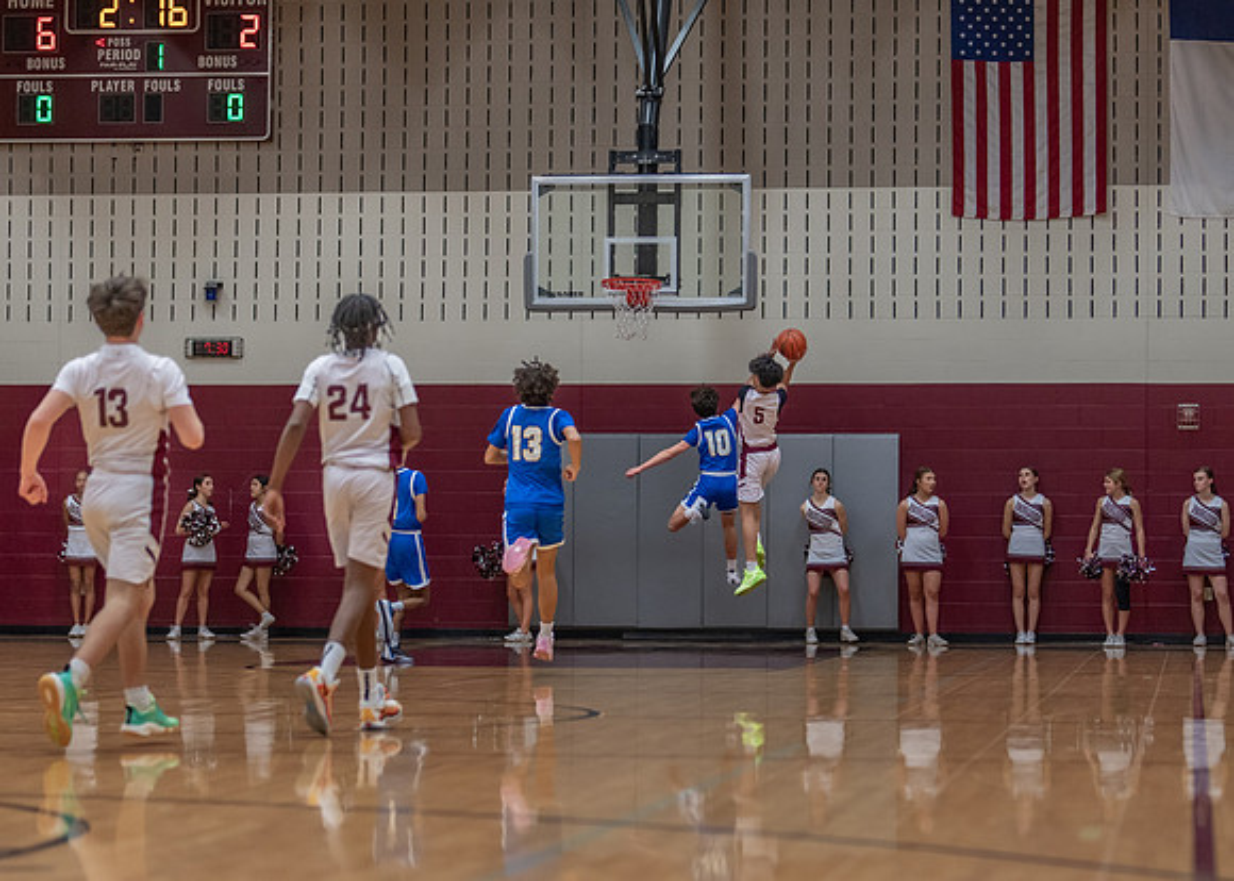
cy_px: 491
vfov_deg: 15.4
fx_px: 3254
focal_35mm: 93
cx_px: 807
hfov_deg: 21.4
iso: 500
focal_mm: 50
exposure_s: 1/1000
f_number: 1.2
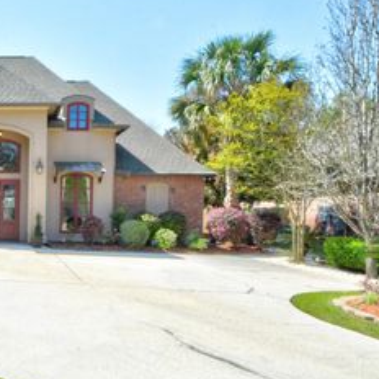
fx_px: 409
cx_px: -21
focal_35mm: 33
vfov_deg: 49.5
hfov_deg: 41.4
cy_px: 225
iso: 2500
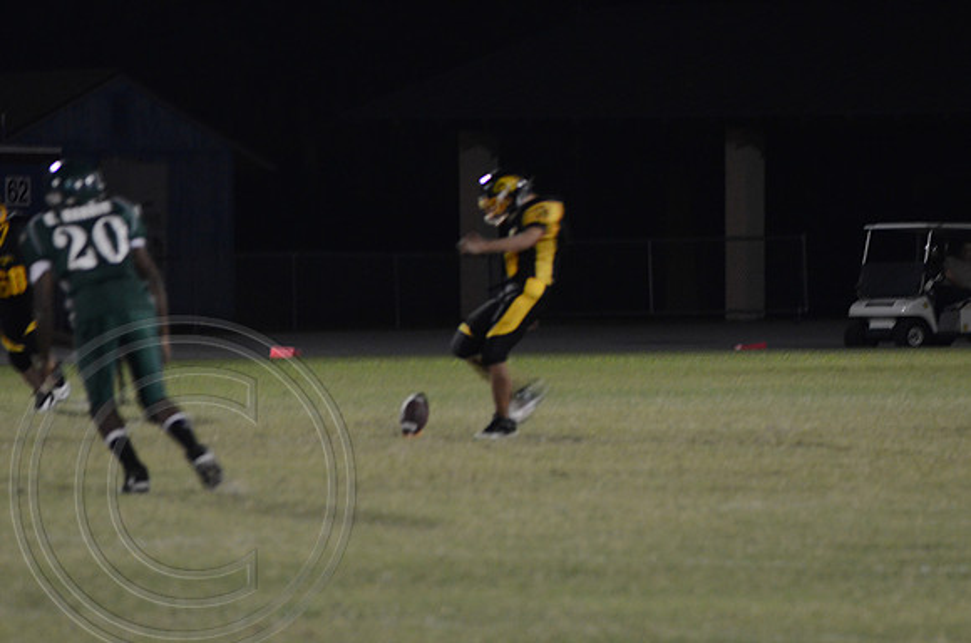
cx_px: 486
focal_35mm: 300
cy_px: 322
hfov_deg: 6.9
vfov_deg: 4.6
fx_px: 8074
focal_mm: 200
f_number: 5.6
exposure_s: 1/125
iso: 3200
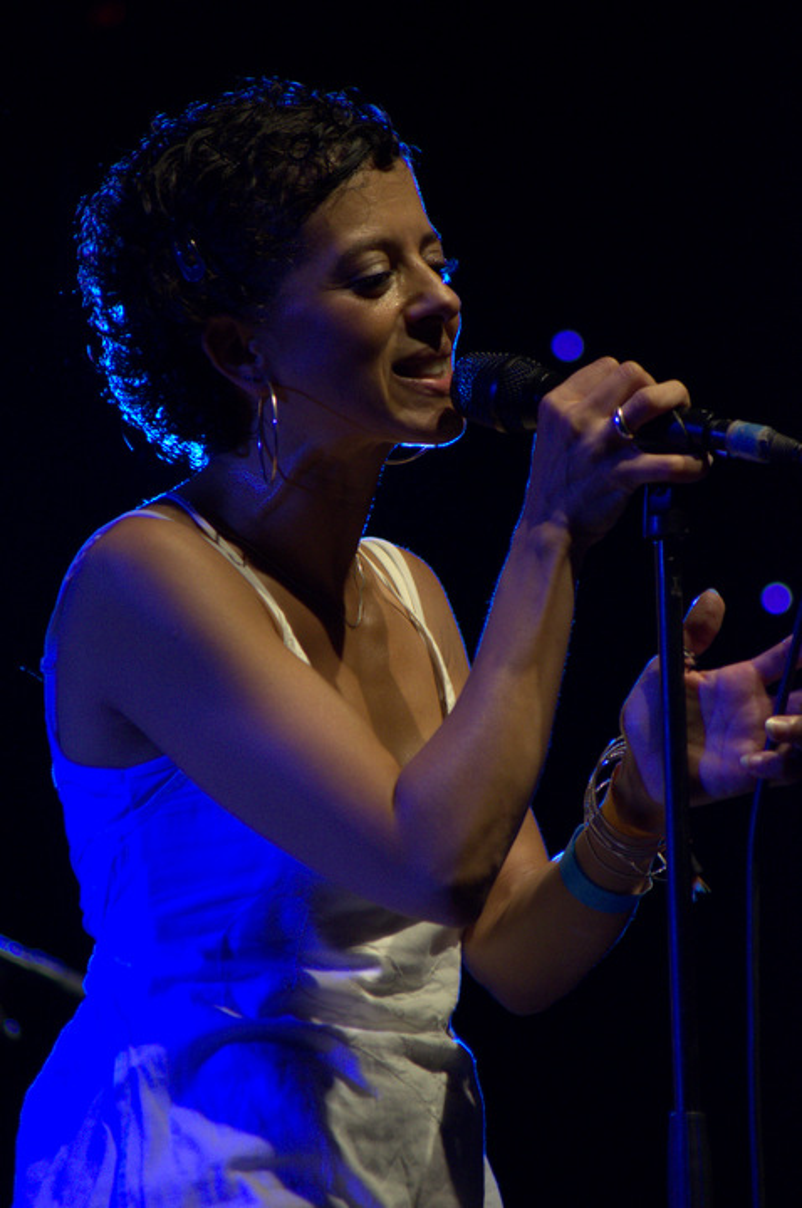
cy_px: 604
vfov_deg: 7.1
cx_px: 401
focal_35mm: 292
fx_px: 9802
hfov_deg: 4.7
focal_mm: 195
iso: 3200
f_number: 4.8
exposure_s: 1/640
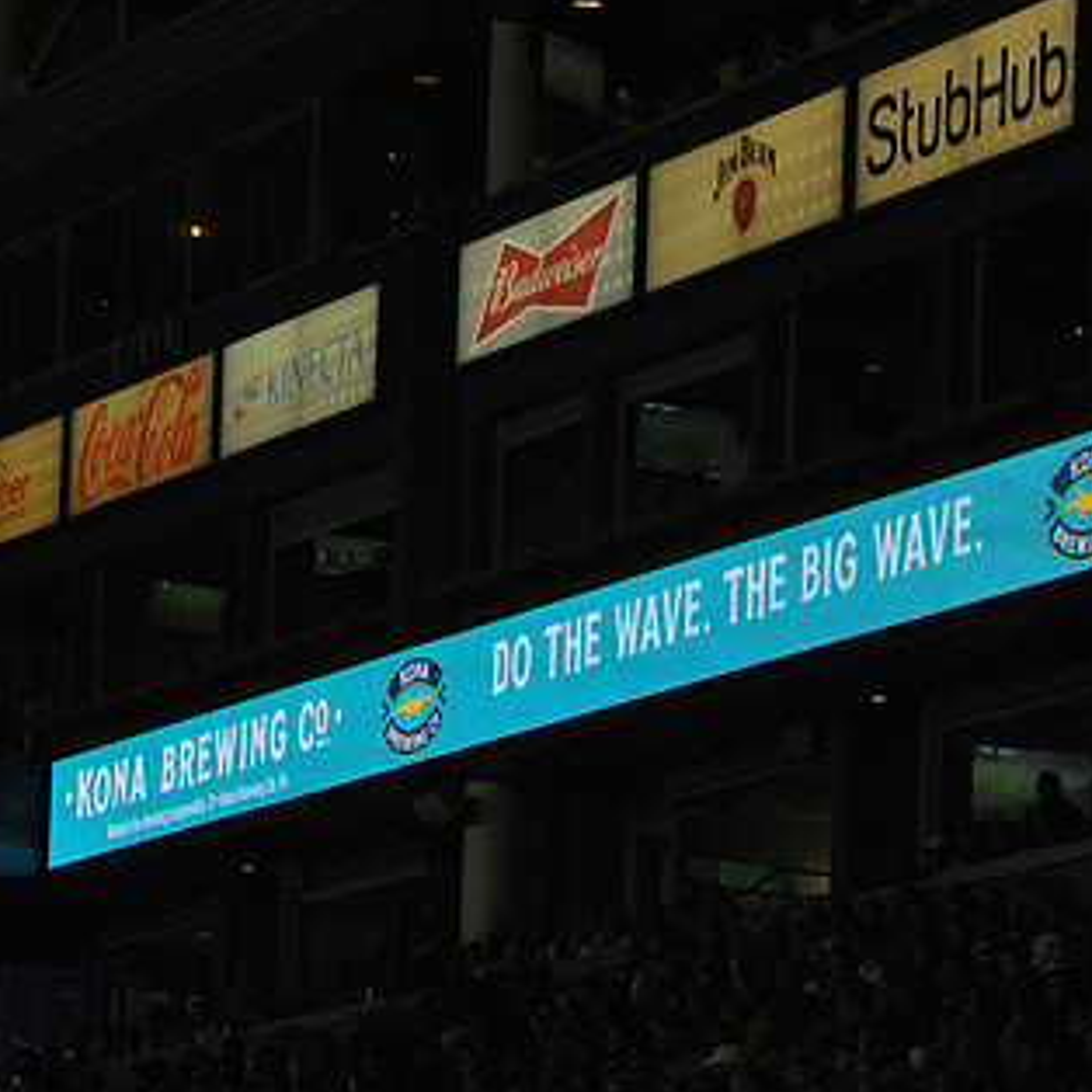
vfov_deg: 8.6
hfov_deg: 8.6
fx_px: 7281
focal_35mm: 204
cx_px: 616
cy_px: 629
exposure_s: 1/640
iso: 3200
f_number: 13
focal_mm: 130
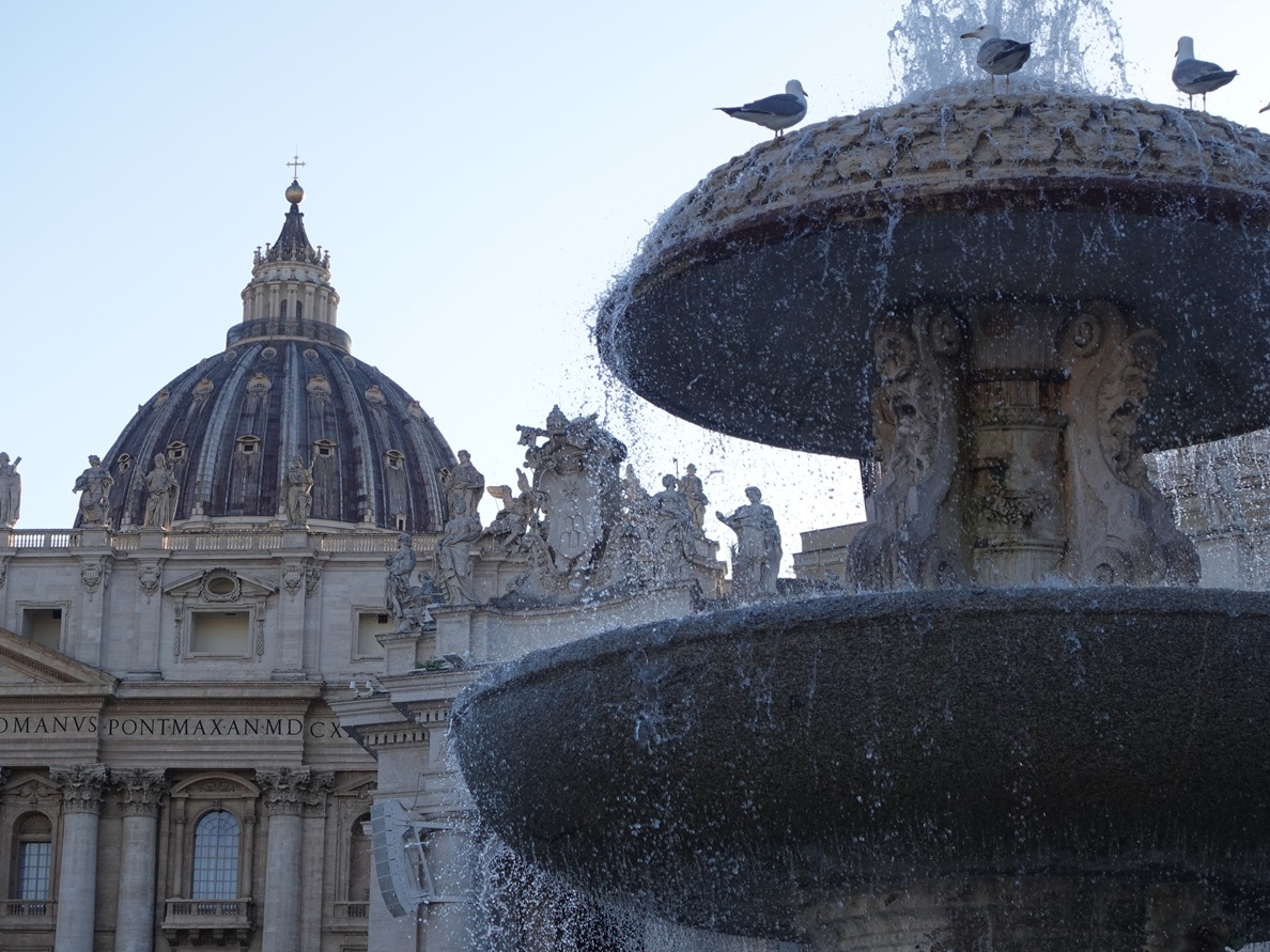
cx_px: 570
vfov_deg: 18.2
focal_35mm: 81
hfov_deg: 24.1
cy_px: 479
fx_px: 2972
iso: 125
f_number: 4
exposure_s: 1/500
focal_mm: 22.38
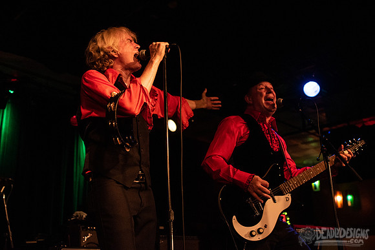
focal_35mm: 38
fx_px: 398
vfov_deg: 34.9
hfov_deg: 50.4
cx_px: 170
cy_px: 114
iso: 2000
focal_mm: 35
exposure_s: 1/125
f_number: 3.2
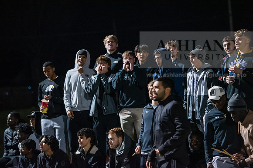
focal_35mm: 125
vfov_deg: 11.0
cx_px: 126
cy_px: 84
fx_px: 879
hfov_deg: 16.4
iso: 8000
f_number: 2.8
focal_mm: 125
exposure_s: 1/400
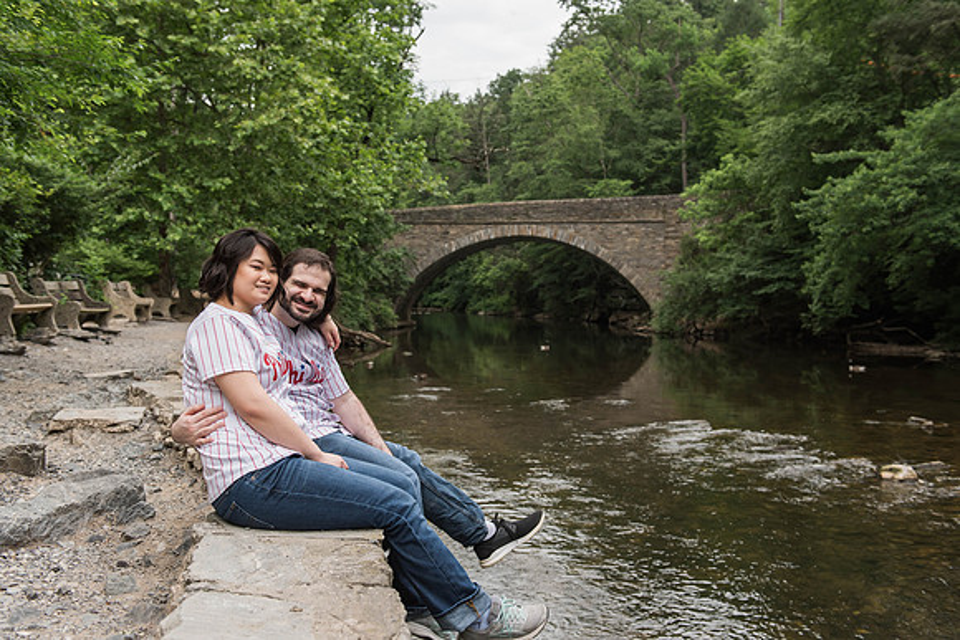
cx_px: 480
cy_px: 313
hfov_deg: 53.1
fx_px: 960
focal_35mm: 36
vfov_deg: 36.9
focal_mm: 35
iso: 400
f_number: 4
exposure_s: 1/200
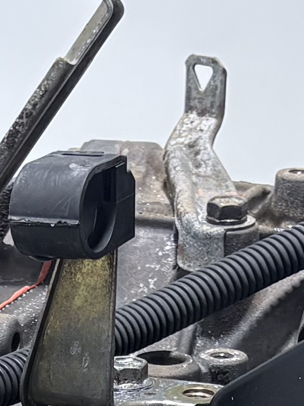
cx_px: -92
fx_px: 2155
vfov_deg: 10.1
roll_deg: +1.5
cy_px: 772
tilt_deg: -25.8
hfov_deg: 8.0
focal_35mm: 184
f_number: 1.6
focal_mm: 5.96
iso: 160
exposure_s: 1/120
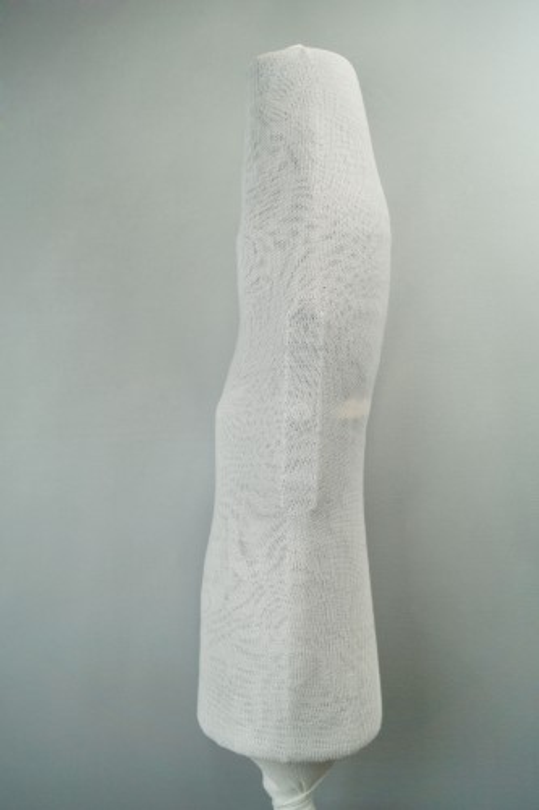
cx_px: 270
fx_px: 742
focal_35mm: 33
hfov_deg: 39.9
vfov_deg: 57.2
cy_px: 405
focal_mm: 22
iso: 100
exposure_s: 1/160
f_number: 4
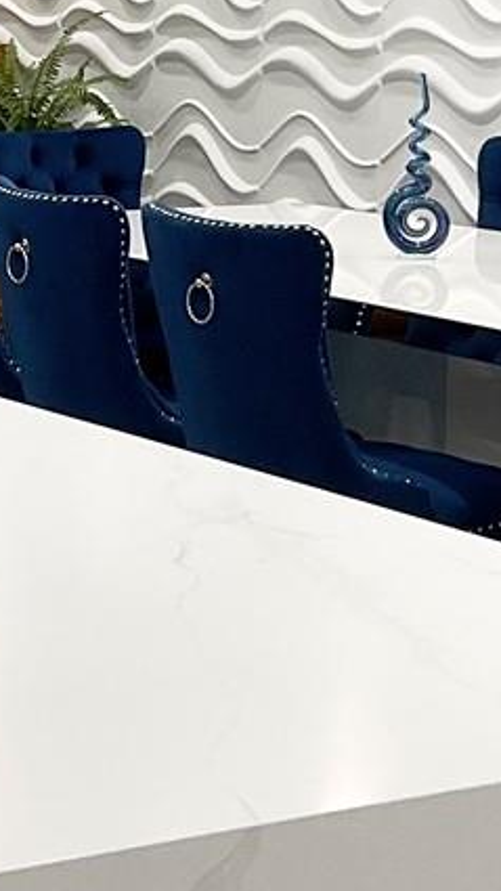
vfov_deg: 17.8
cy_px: 138
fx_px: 2811
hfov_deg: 10.1
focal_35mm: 119
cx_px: -65
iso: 40
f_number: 1.8
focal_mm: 3
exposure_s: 1/60
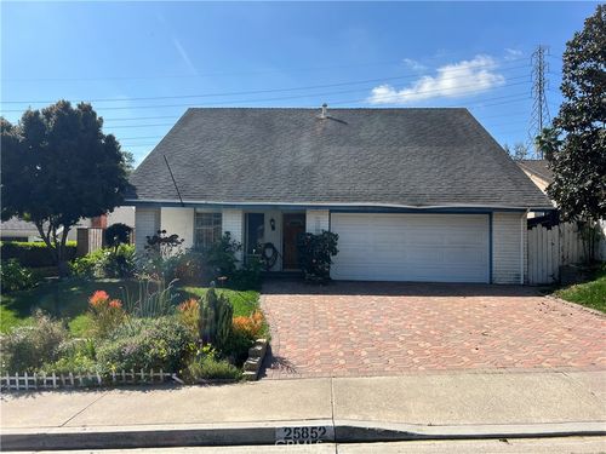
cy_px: 227
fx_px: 455
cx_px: 303
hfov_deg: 67.3
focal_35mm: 26
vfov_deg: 53.1
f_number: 1.5
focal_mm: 5.7
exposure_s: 1/3571
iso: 50
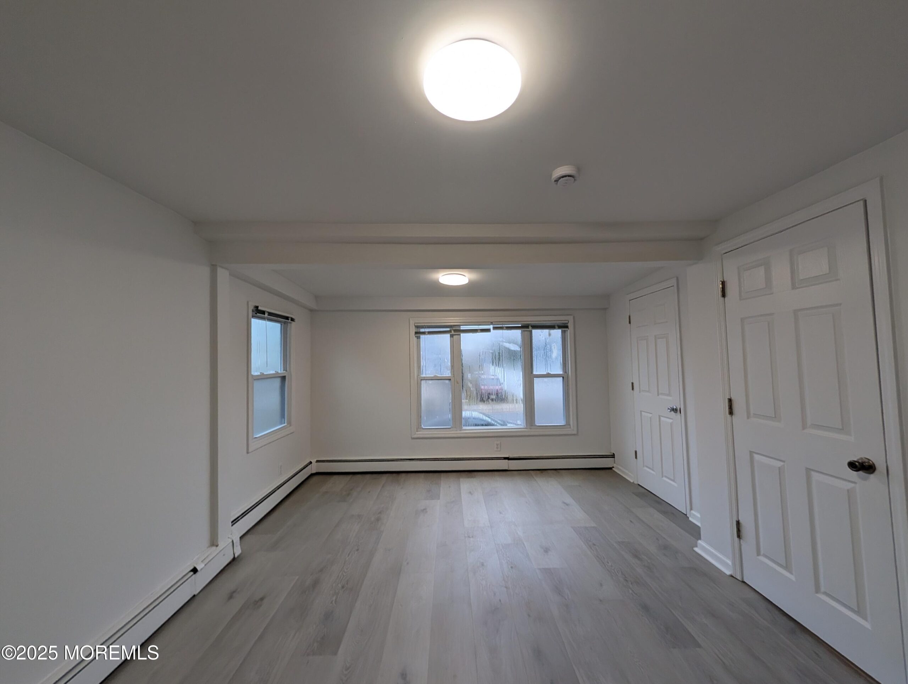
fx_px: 315
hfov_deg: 110.5
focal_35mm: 12
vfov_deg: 94.6
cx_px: 454
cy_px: 342
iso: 61
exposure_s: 1/120
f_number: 1.7
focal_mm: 2.02
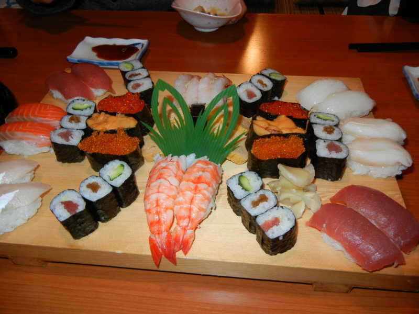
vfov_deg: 46.8
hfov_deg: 60.0
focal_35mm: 30
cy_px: 157
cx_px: 210
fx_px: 363
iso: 200
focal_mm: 5.4
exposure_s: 1/30
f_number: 3.5
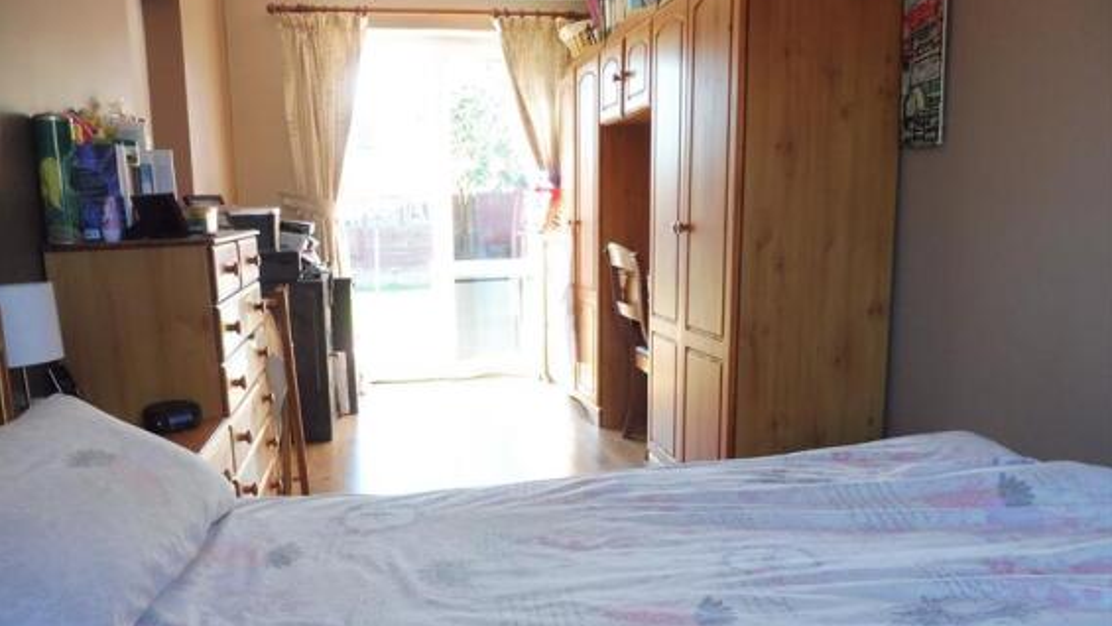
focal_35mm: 27
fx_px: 796
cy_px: 336
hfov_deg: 69.8
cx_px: 541
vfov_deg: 42.9
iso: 250
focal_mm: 4.3
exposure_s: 1/60
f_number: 3.3
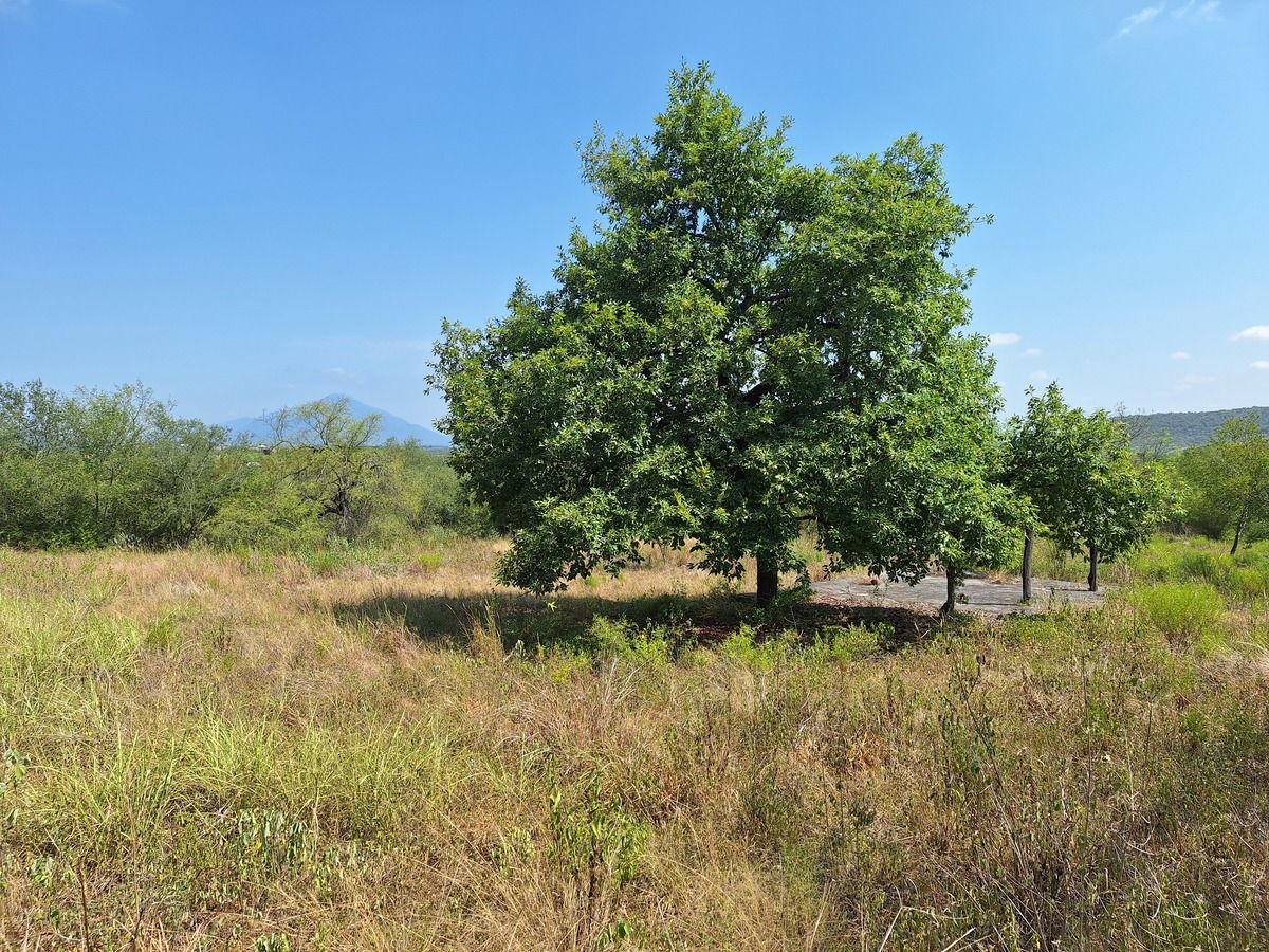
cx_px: 634
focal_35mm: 23
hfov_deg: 73.9
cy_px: 476
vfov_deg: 58.9
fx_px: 843
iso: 40
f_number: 1.8
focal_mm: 5.54
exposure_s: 1/2457
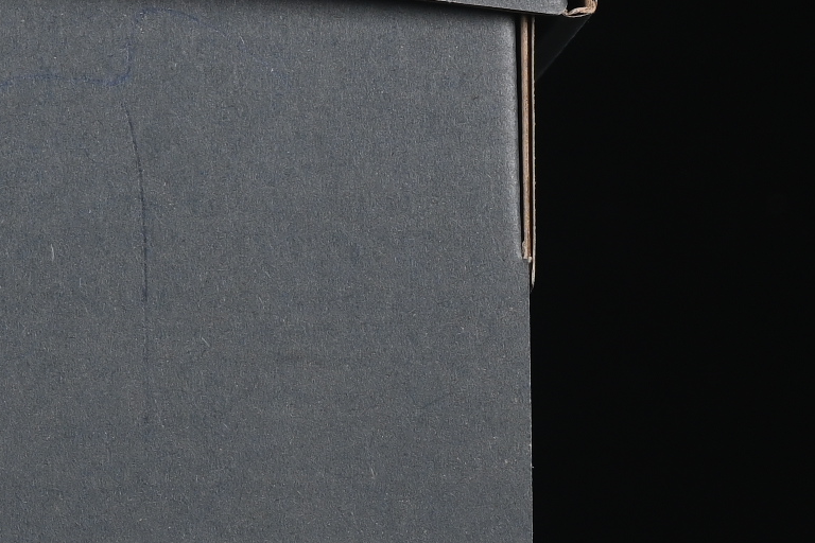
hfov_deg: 7.5
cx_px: -247
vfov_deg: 5.0
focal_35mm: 272
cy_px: 7
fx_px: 6157
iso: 160
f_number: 7.1
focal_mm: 50
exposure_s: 1/60
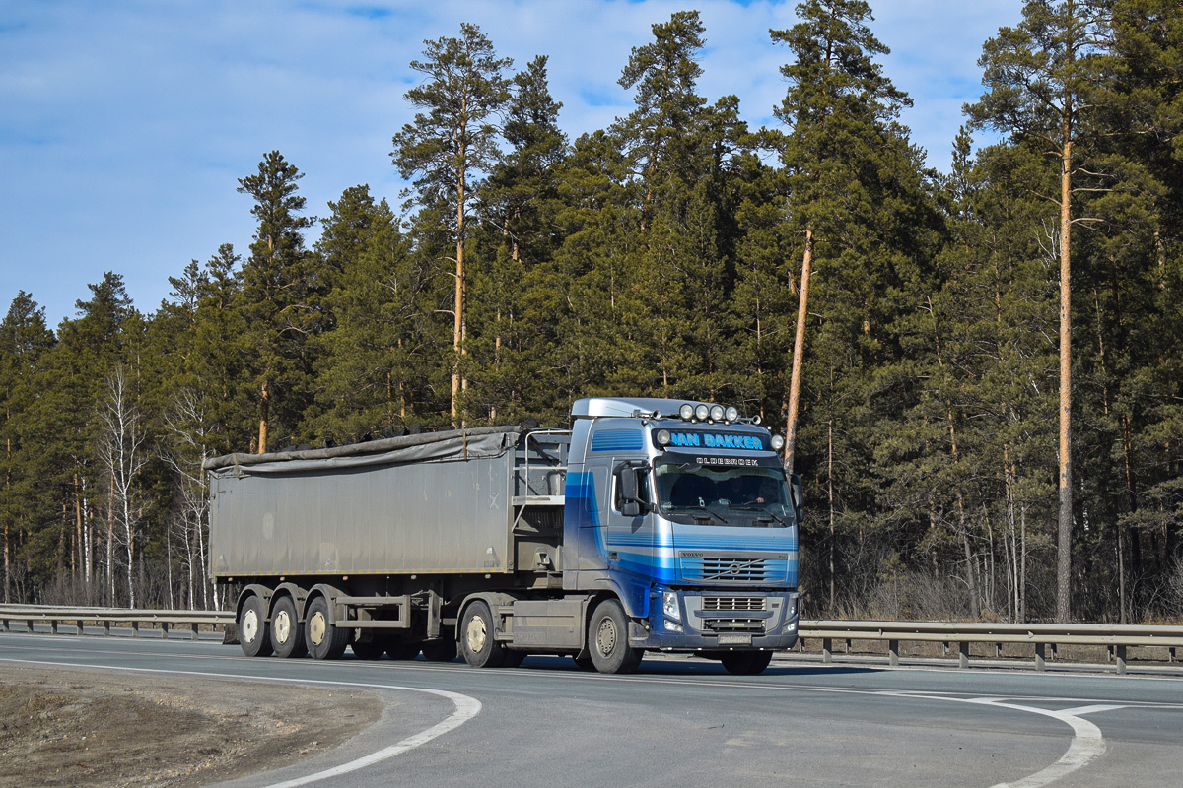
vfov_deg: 16.6
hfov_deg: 24.6
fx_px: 2711
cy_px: 394
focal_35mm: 82
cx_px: 592
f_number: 8
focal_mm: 55
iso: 200
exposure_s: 1/1600
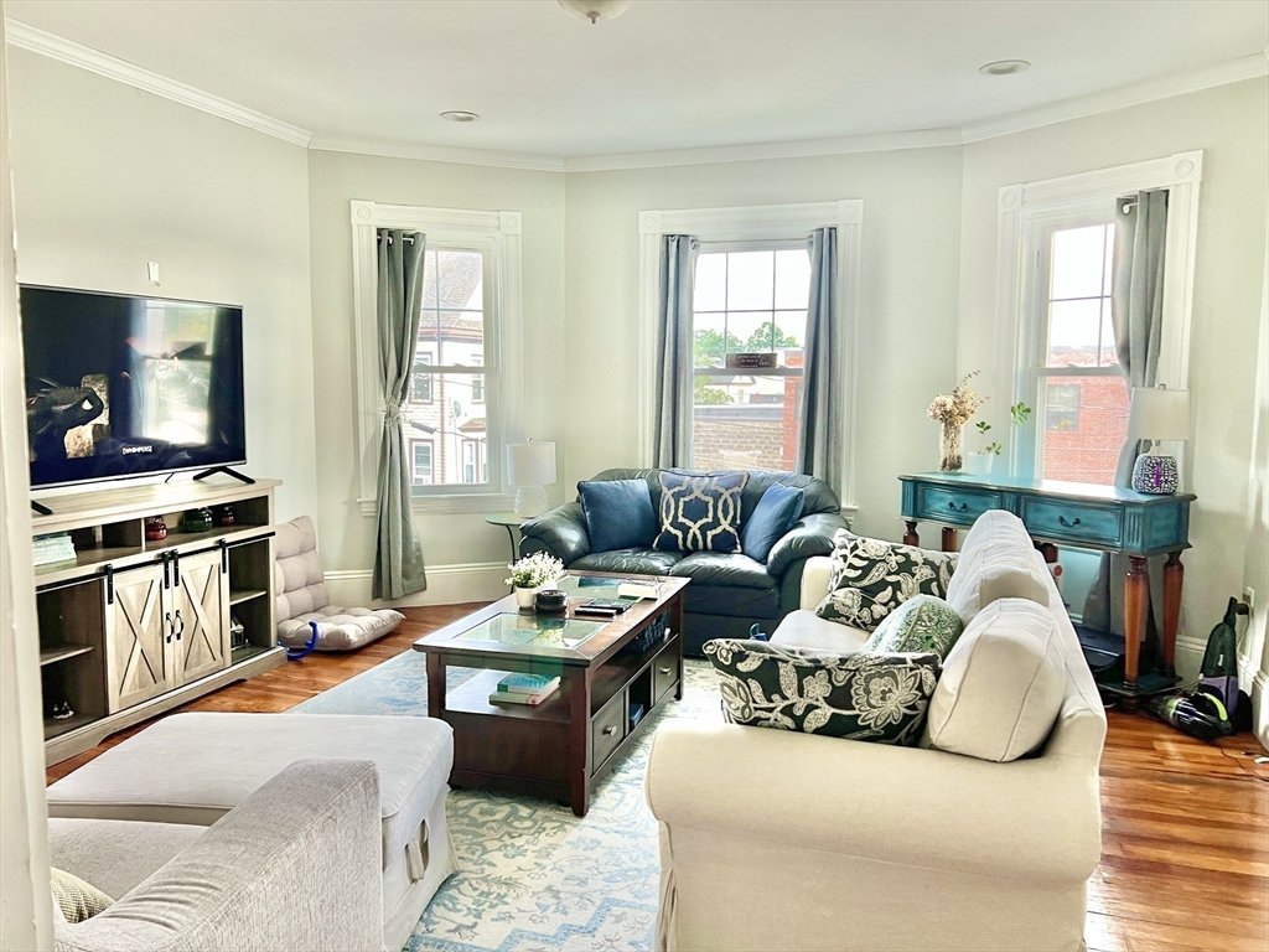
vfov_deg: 53.1
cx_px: 634
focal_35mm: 26
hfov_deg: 67.3
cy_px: 476
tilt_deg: -4.9
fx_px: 953
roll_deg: -1.8
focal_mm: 5.7
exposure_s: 1/70
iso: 125
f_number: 1.5
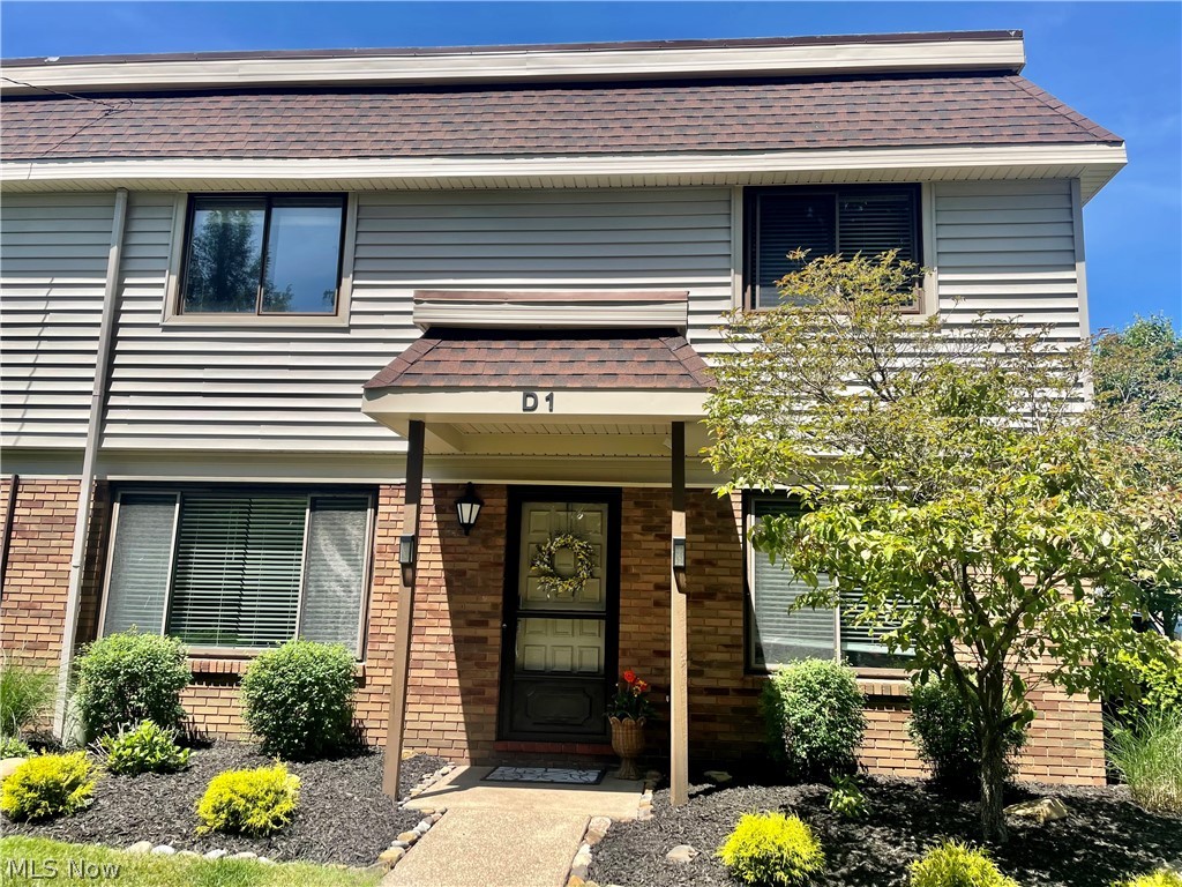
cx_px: 591
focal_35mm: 26
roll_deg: -1.3
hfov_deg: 67.3
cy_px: 444
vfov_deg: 53.1
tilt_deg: +10.7
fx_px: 888
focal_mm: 4.2
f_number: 1.6
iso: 32
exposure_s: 1/2053
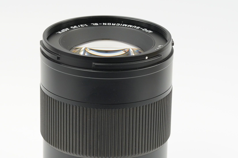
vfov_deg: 8.3
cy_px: 140
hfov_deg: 12.5
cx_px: 110
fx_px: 1083
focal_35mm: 164
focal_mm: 90
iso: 1000
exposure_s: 1/10
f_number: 11
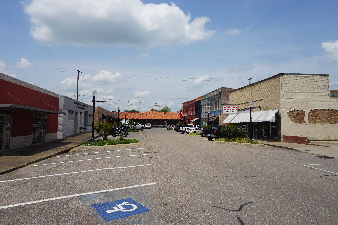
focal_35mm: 25
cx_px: 166
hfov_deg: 71.5
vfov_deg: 51.3
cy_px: 111
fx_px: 235
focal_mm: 16
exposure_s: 1/250
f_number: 11
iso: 100
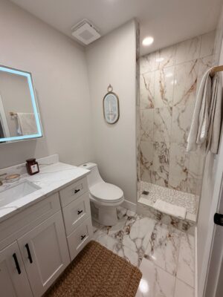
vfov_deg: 102.1
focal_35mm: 14
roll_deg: +2.9
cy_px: 148
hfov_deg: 85.7
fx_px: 120
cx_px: 112
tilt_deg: -11.7
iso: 125
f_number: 2.2
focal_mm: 2.22
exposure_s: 1/120
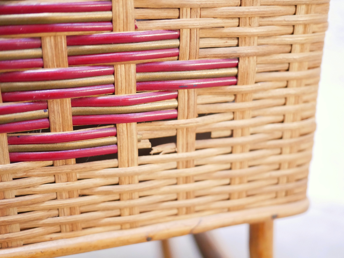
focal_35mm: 40
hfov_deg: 46.8
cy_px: 129
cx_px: 172
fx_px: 398
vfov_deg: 36.0
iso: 2500
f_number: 1.7
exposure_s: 1/60
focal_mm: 20
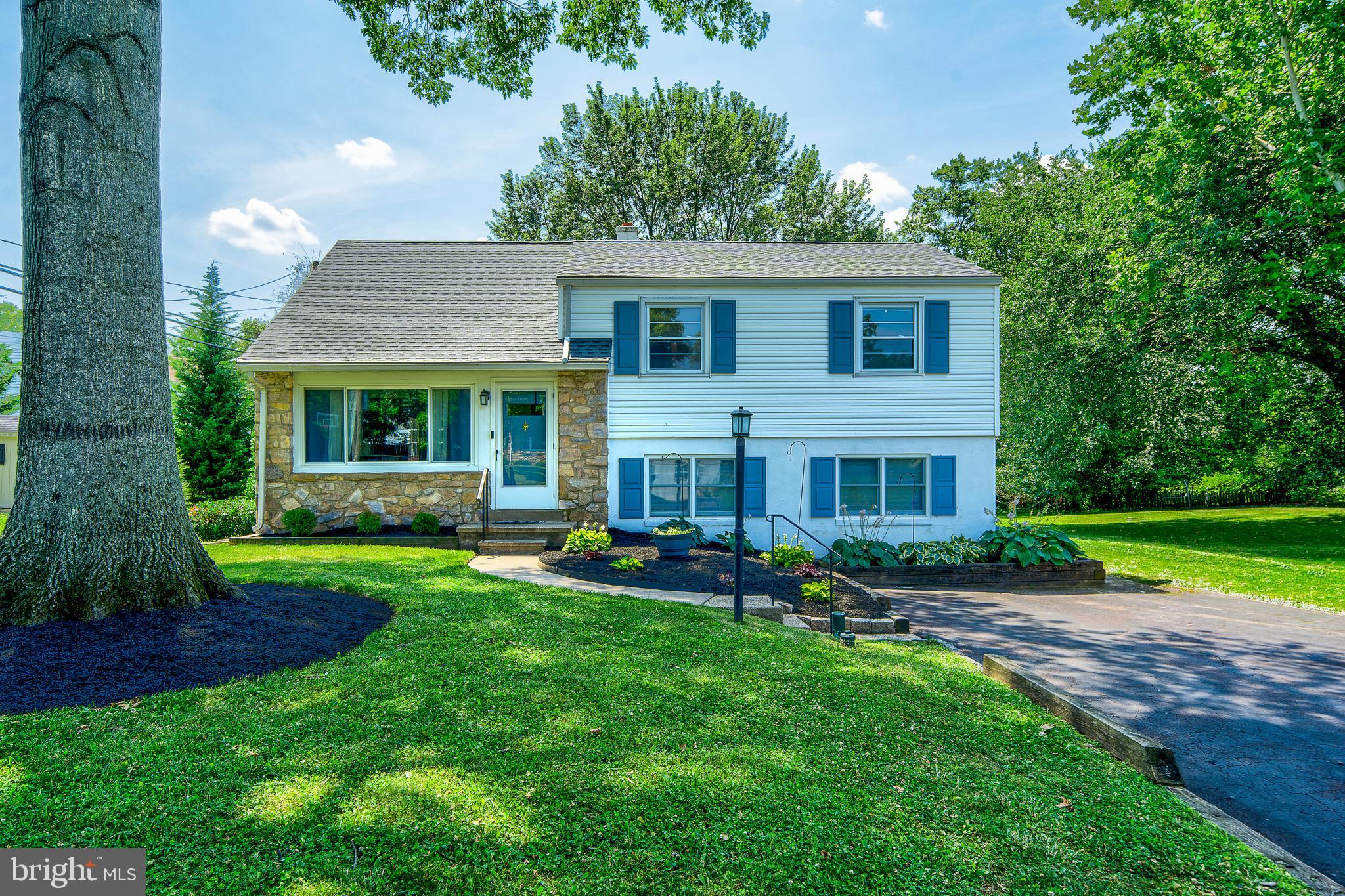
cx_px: 672
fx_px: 897
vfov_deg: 53.1
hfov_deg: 73.7
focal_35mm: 24
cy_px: 448
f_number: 8
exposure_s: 1/160
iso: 100
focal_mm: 24
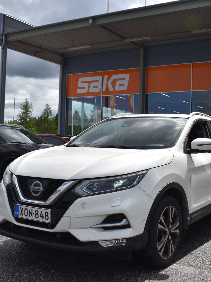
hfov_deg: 31.6
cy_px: 141
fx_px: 372
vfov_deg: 41.5
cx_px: 131
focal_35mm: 46
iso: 200
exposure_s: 1/1000
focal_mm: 21
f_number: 9.5
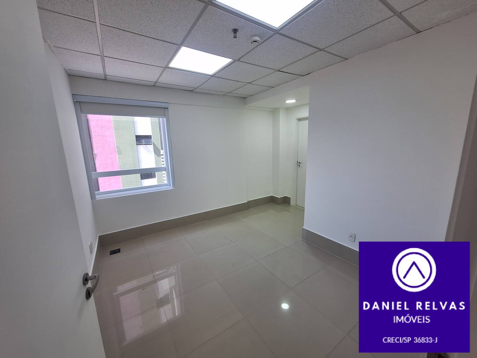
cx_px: 238
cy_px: 179
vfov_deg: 89.9
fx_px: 179
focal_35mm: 13
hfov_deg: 106.2
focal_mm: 1.74
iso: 64
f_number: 2.2
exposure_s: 1/60
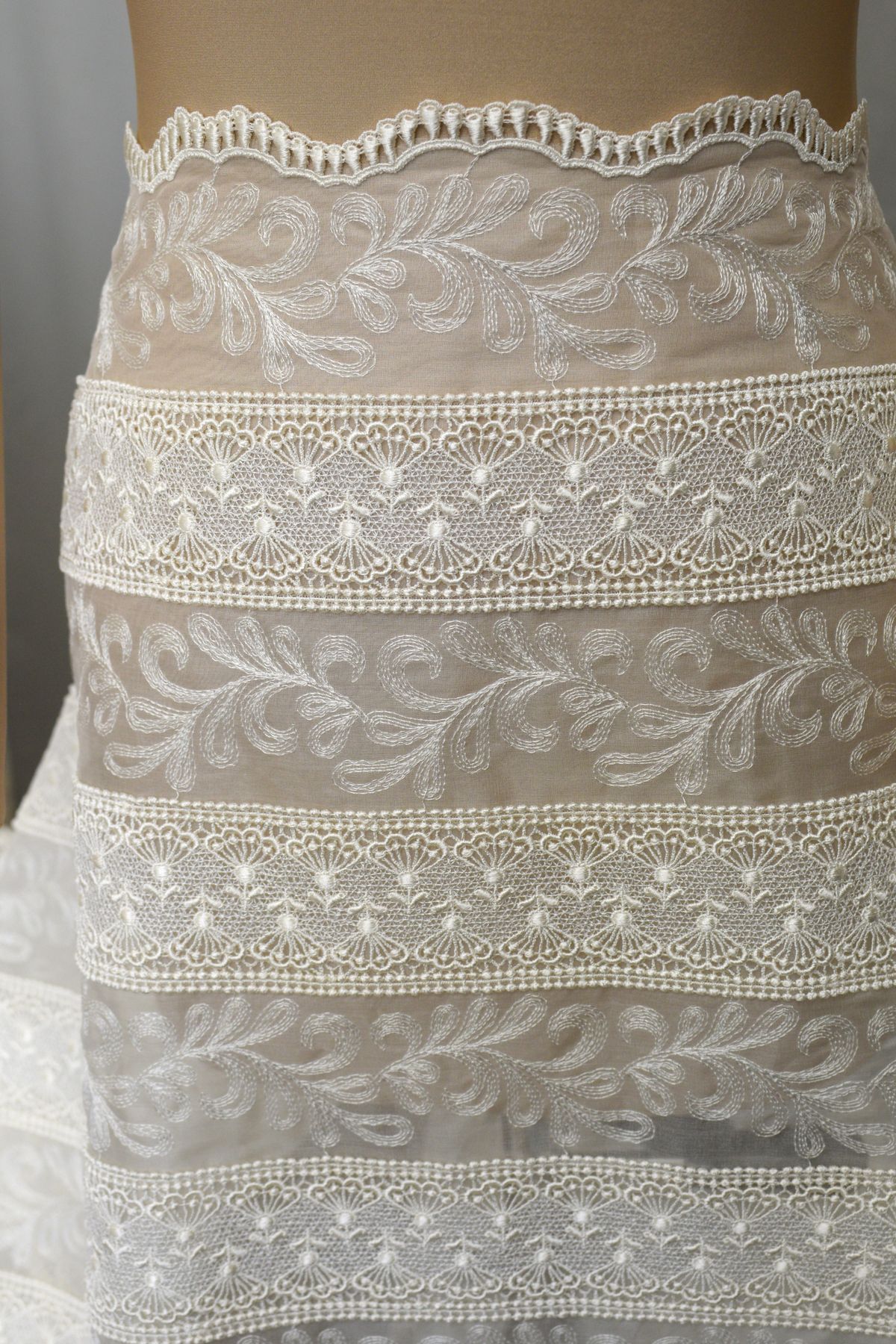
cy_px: 672
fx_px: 1960
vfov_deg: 37.9
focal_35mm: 52
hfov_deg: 25.8
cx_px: 448
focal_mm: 35
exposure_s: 1/100
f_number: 5
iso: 400
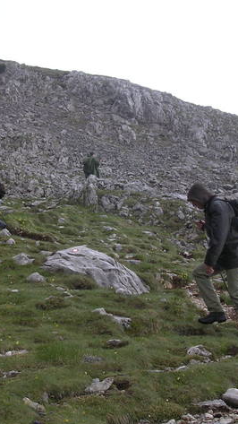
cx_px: 78
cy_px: 212
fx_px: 628
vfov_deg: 37.2
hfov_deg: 21.4
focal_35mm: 56
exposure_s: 1/137
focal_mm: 5.8
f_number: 5.6
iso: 100
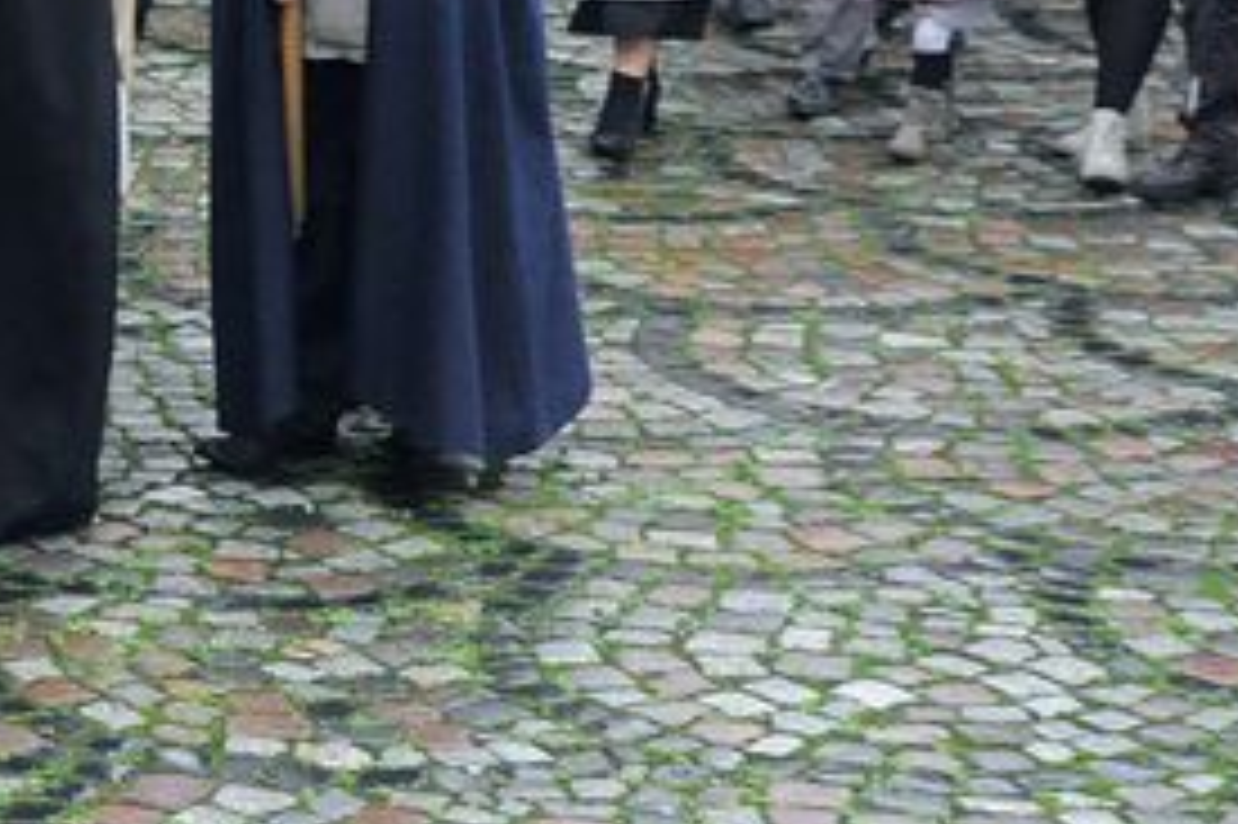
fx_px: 4468
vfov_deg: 10.5
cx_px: -540
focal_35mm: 130
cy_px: 43
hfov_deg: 14.8
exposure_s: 1/160
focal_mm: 28
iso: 1600
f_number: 6.3
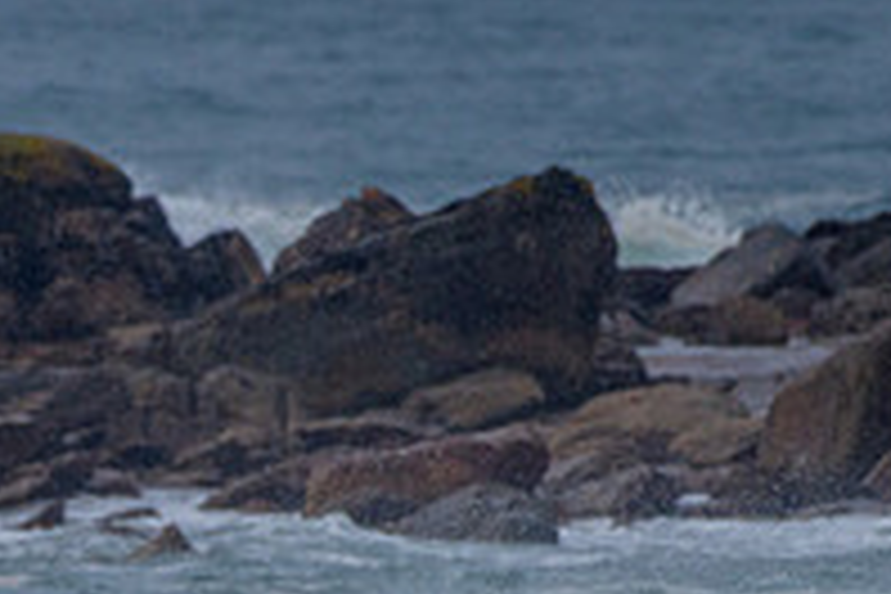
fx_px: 44299
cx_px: -225
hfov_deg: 1.2
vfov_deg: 0.8
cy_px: 866
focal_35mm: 1790
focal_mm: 500
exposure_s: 1/2000
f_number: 5.6
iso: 400
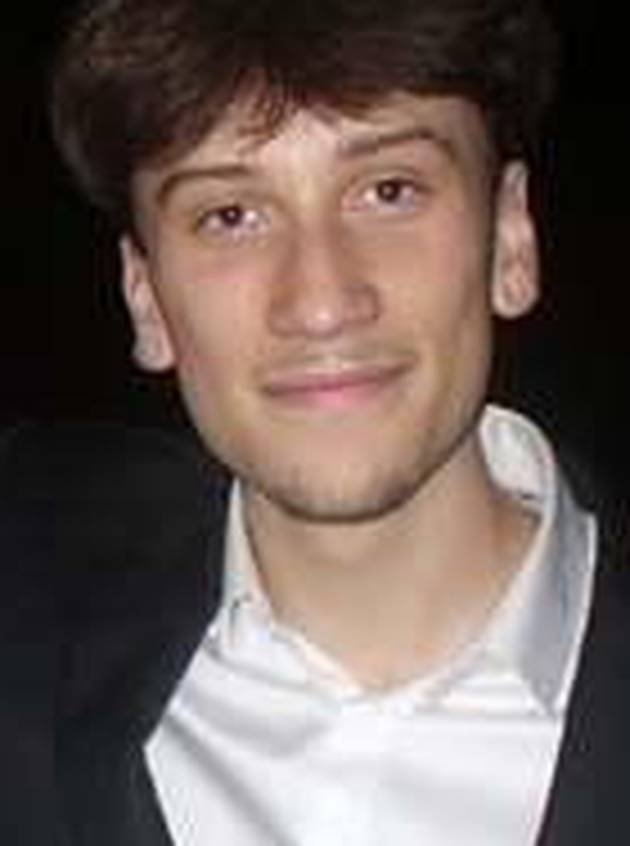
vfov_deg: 28.2
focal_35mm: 69
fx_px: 1682
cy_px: 351
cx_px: 353
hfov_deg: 21.2
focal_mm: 6.1
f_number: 2.8
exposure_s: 1/30
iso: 100
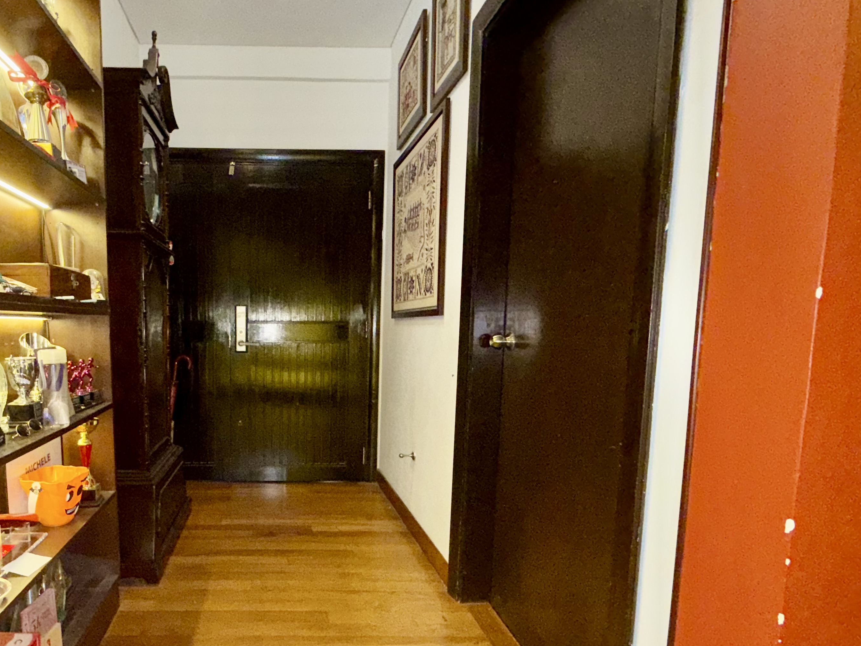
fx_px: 522
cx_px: 285
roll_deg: -0.7
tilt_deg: -6.3
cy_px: 381
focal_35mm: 21
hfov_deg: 76.4
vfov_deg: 63.0
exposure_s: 1/50
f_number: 2.2
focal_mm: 2.22
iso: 250
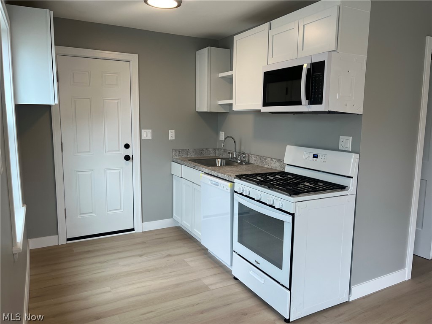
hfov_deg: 67.3
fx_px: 324
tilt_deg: -8.4
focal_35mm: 26
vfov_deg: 53.1
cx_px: 216
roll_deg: -0.2
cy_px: 162
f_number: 1.6
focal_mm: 5.1
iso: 50
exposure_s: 1/120
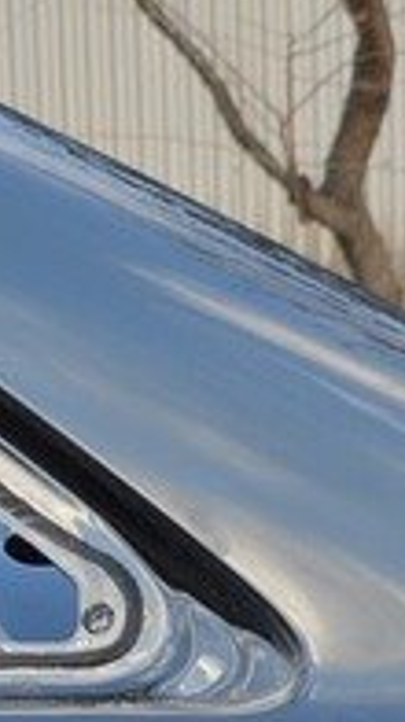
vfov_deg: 9.5
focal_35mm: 222
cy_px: 1048
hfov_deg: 5.5
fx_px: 4241
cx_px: 110
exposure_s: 1/100
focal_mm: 27
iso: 400
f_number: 5
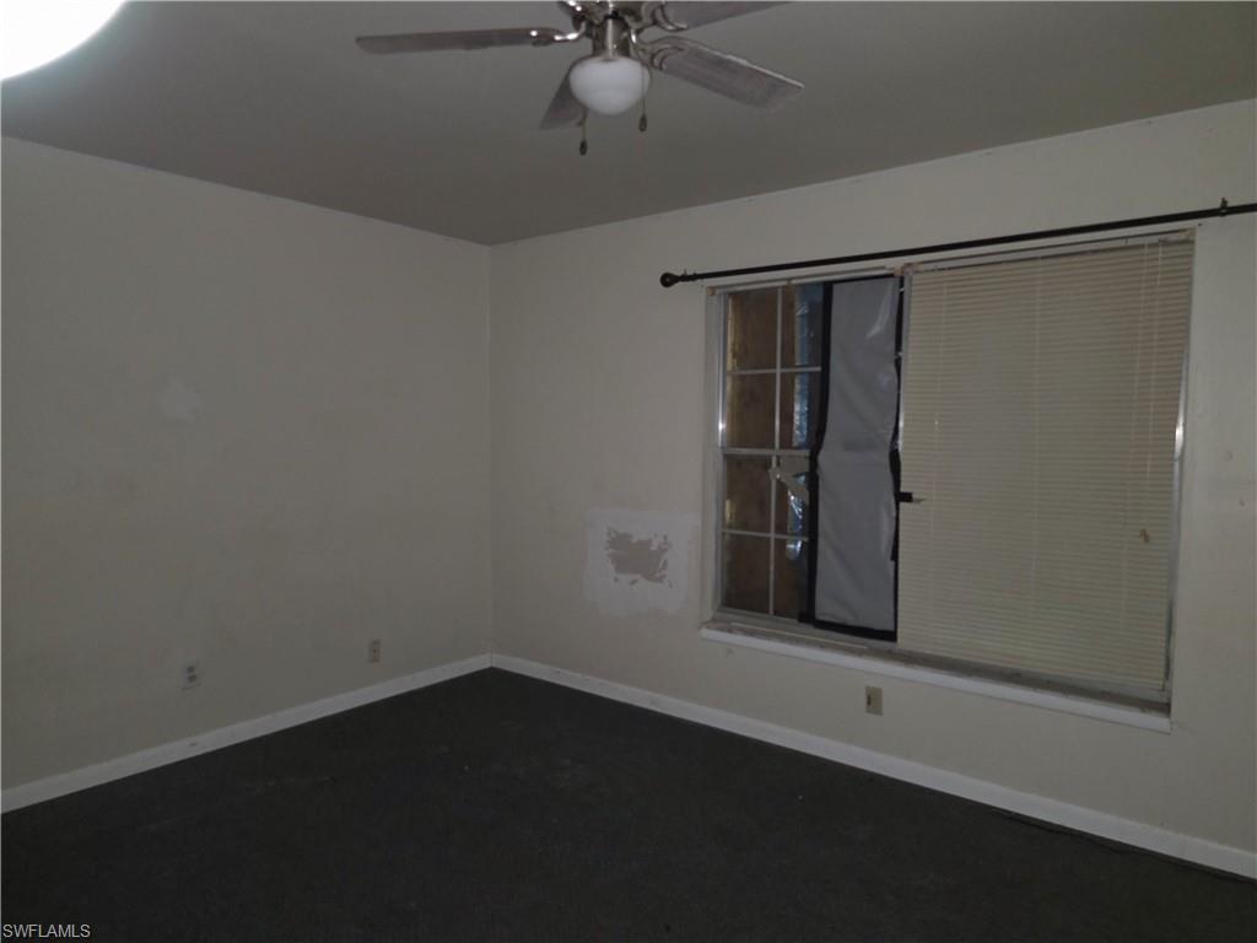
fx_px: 835
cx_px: 628
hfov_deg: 73.9
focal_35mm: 23
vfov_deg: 58.9
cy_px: 472
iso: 1250
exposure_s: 1/20
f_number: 1.7
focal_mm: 6.3
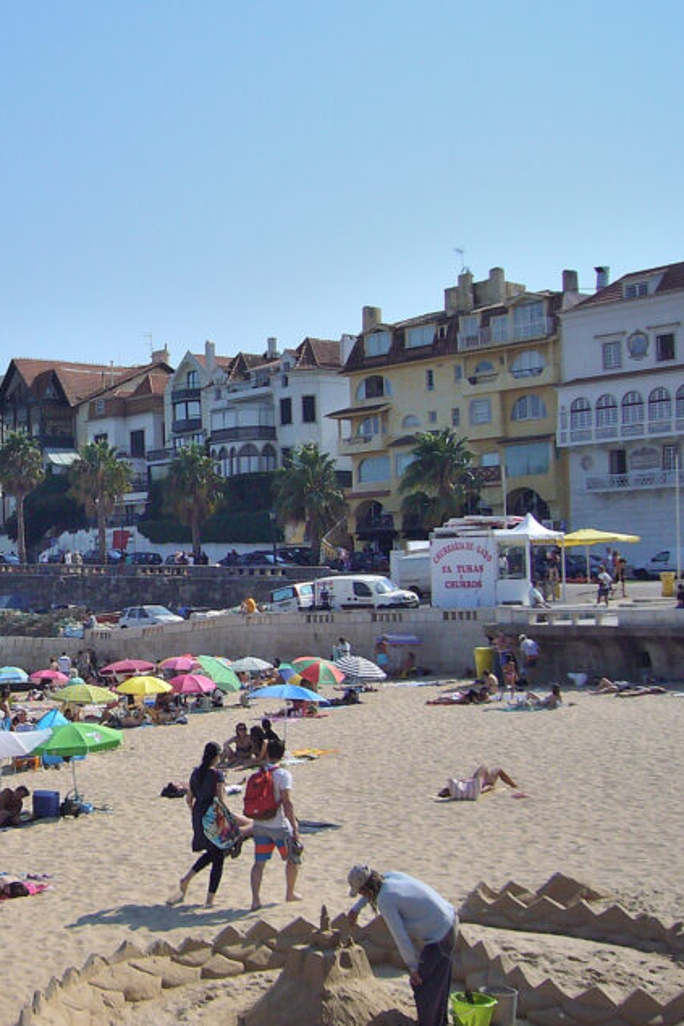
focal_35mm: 47
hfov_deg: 27.0
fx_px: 1339
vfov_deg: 41.8
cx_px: -3
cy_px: 574
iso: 80
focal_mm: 4.6
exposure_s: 1/640
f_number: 5.6
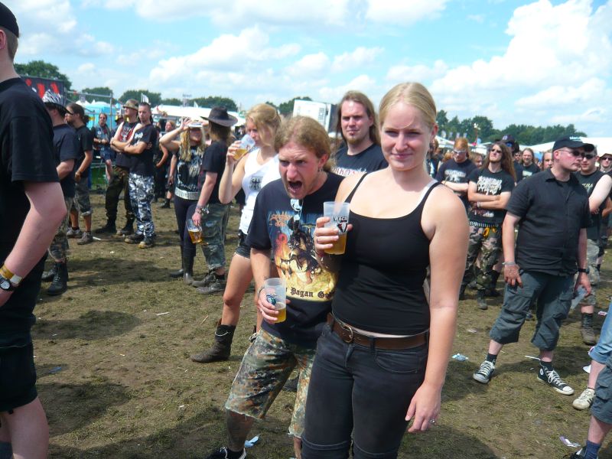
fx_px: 495
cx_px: 306
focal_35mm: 28
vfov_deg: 49.7
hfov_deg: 63.4
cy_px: 230
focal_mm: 4.6
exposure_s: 1/800
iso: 100
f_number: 2.8
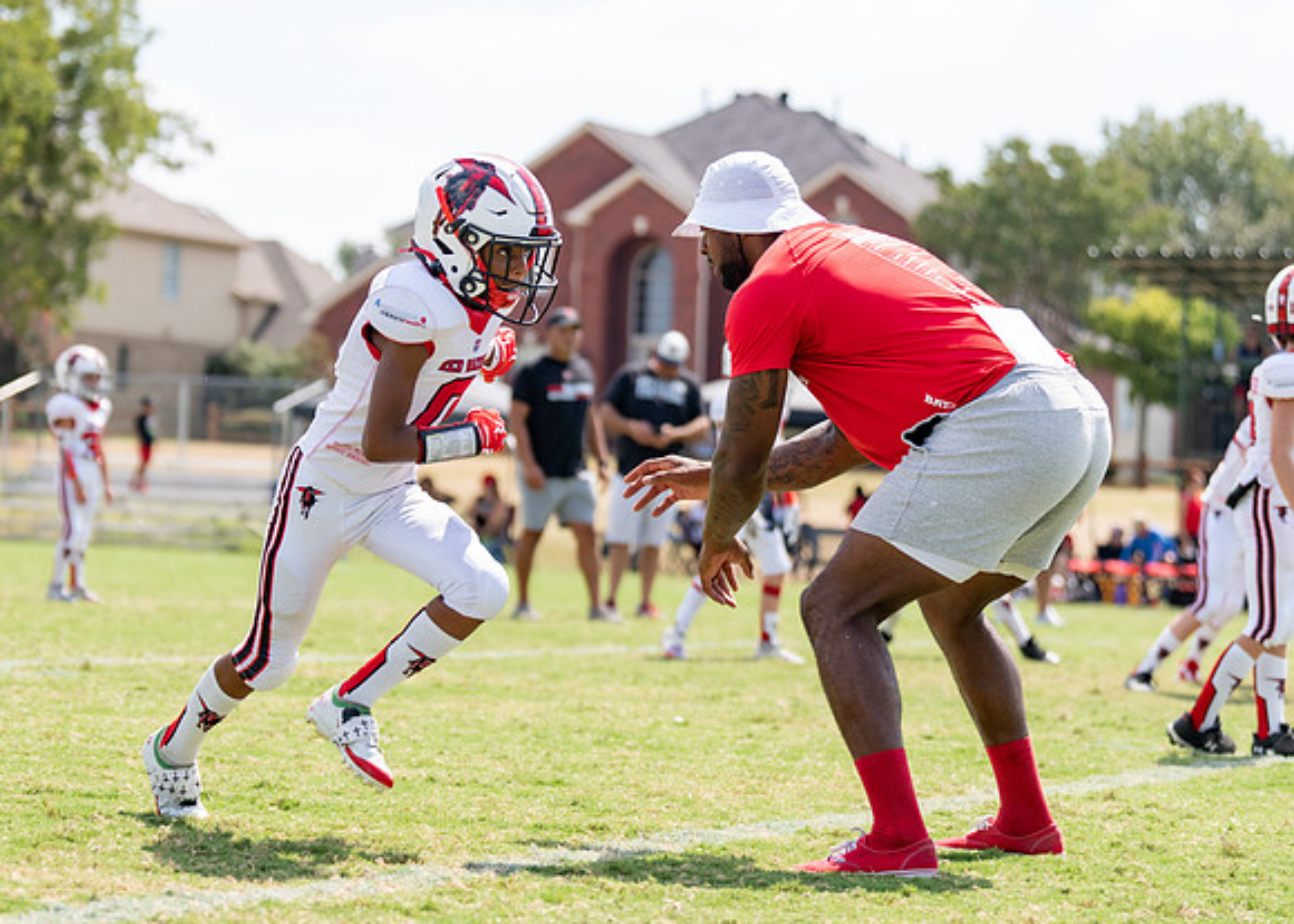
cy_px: 451
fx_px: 4493
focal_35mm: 122
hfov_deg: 16.4
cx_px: 527
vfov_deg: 11.7
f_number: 2.8
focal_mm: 87
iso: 200
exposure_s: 1/1600
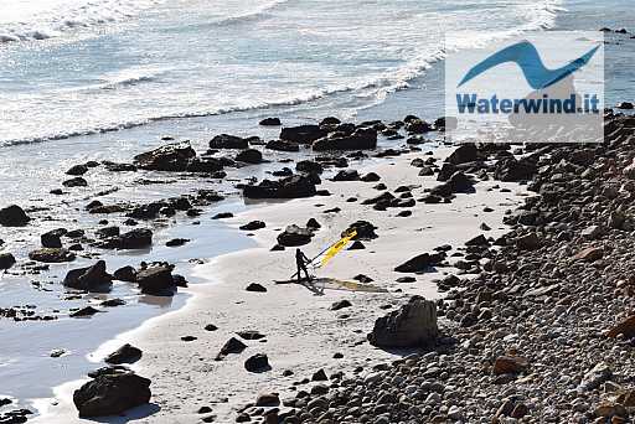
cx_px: 318
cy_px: 212
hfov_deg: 18.2
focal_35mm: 112
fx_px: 1985
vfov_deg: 12.2
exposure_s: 1/400
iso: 200
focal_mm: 75
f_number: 10
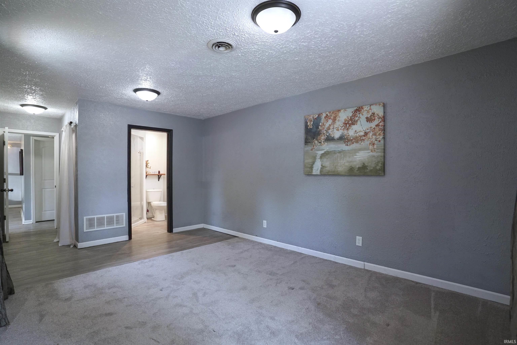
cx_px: 258
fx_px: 244
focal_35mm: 17
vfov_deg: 70.5
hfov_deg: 93.3
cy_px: 172
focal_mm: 17
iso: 1000
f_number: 4
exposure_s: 1/160
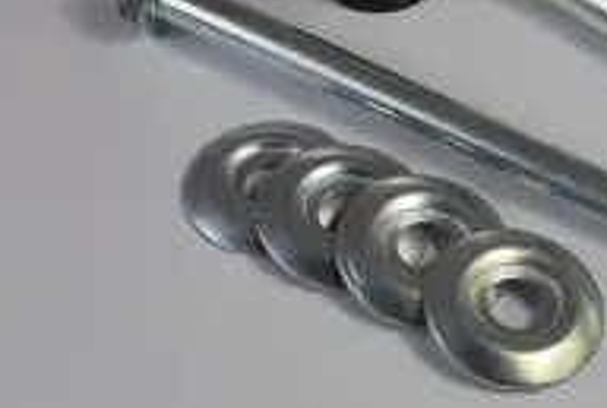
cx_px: 493
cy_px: 81
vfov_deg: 11.3
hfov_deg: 16.6
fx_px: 2062
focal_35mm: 122
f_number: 9
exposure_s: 1/30
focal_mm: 34
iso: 100
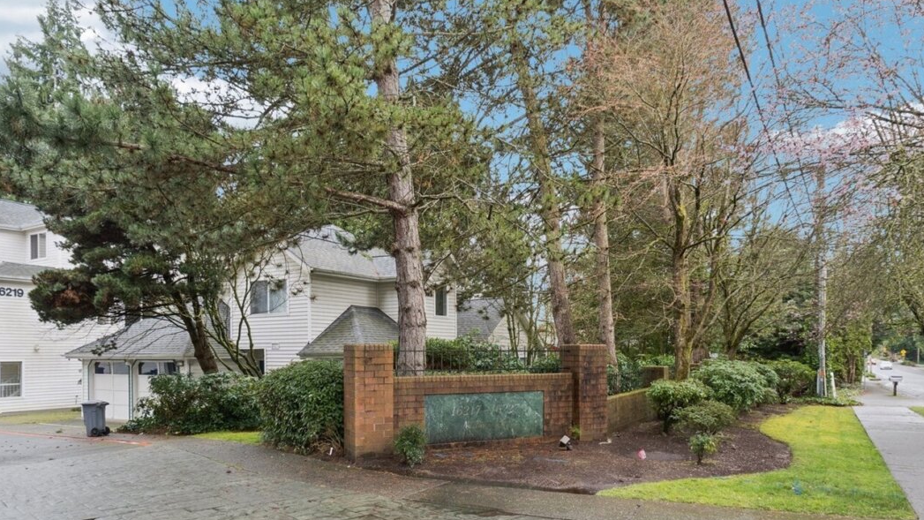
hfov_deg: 67.2
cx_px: 445
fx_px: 695
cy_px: 349
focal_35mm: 28
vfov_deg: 40.5
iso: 250
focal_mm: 13.5
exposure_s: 1/15
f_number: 9
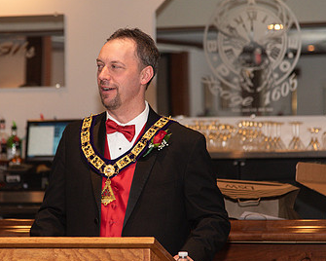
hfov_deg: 9.9
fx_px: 1881
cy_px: 127
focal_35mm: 195
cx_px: 127
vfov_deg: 7.9
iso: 800
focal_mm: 120
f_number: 4
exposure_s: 1/200
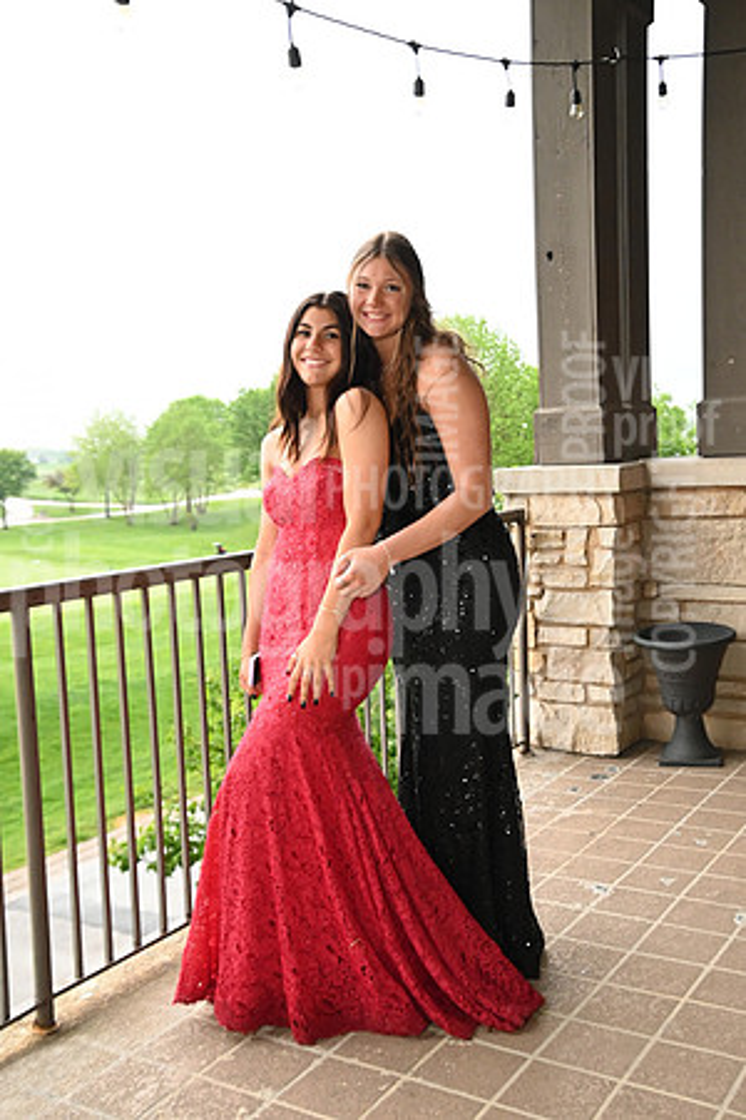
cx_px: 373
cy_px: 560
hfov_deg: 34.2
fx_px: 1212
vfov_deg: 49.6
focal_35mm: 39
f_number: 3.5
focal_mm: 26
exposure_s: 1/250
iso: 3200
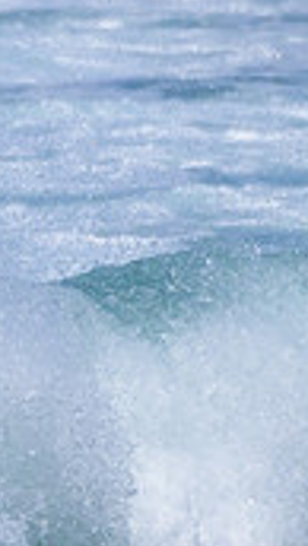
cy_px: 411
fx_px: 29836
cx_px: -473
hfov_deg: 0.6
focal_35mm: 2059
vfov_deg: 1.0
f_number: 11
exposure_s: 1/2000
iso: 2800
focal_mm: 550
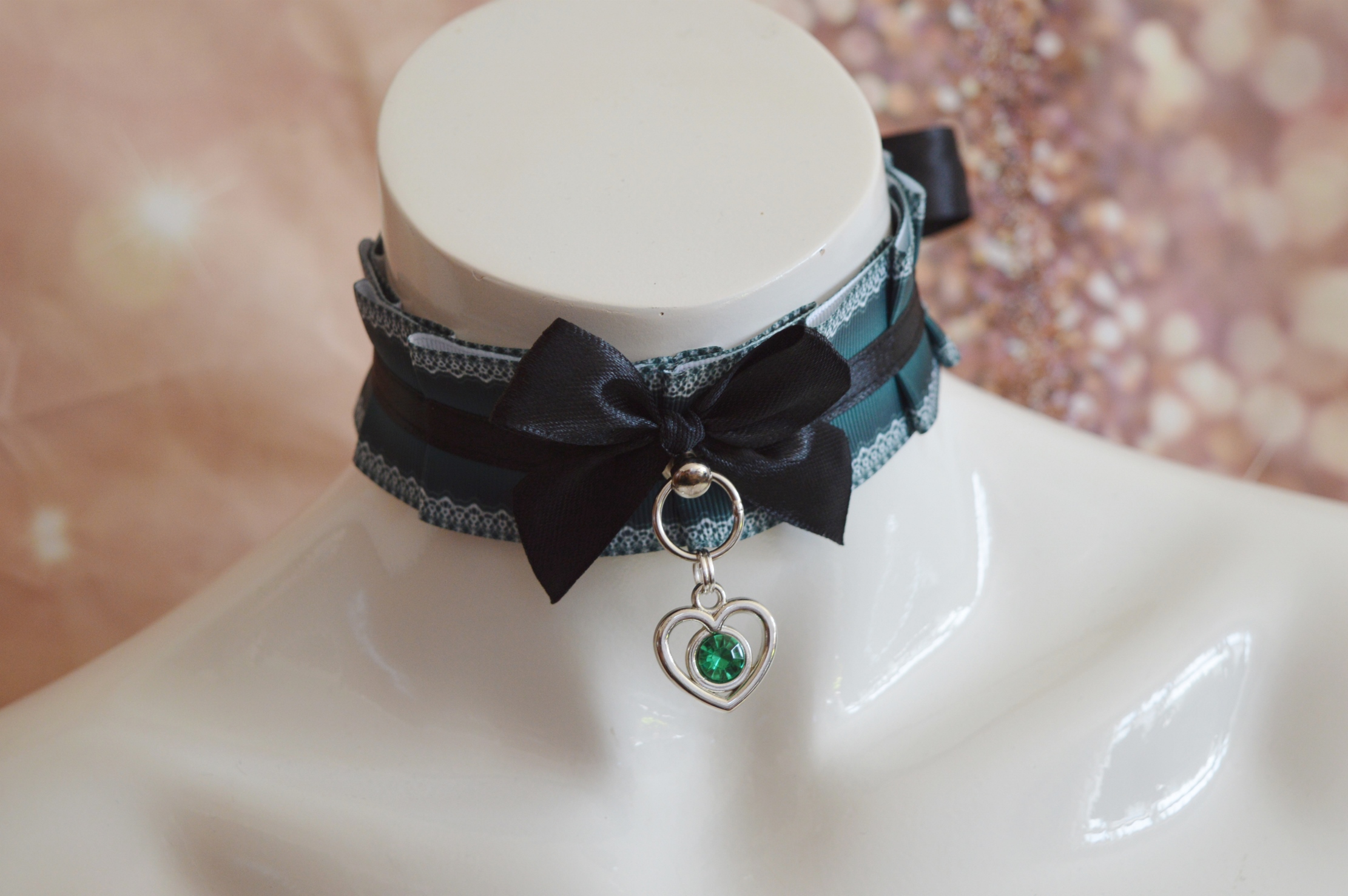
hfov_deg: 28.1
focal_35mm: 72
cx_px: 674
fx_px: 2693
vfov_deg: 18.9
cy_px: 448
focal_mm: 48
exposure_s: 1/100
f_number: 5.3
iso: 400
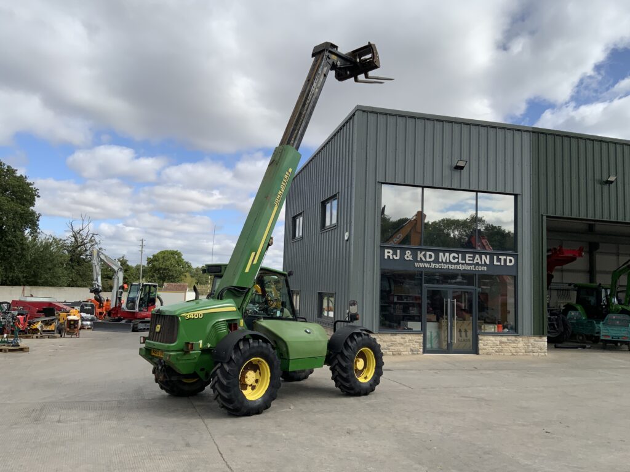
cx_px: 315
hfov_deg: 61.7
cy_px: 236
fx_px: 528
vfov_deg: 48.2
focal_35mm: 29
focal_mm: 3
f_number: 1.8
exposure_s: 1/2227
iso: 16
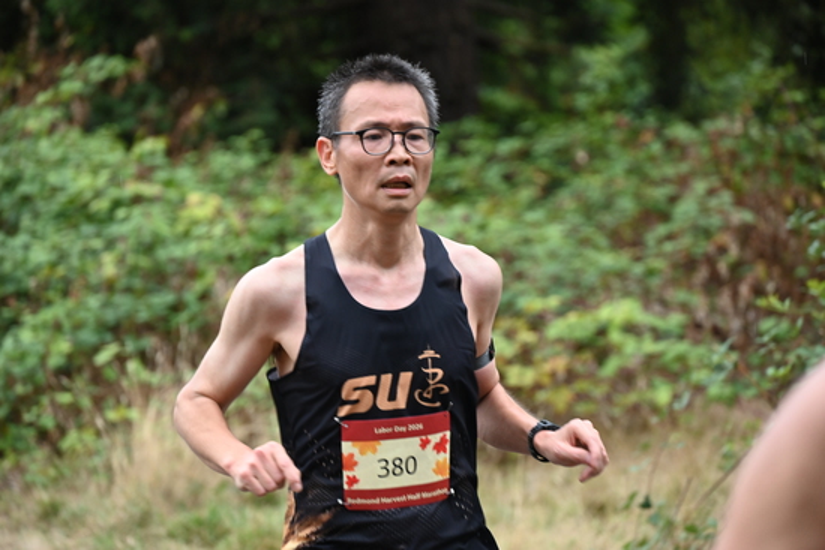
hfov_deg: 10.3
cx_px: 412
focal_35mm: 200
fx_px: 4584
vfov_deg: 6.9
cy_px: 275
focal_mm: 200
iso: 1250
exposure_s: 1/250
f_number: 6.3
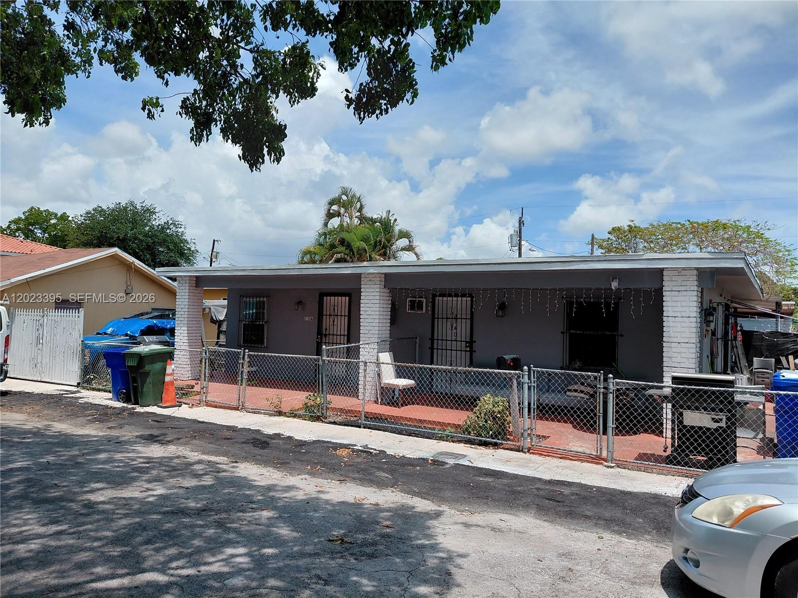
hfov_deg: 69.4
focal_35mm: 25
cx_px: 399
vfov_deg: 54.9
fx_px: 576
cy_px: 299
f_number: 1.8
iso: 50
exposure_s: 1/3420
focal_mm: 4.69
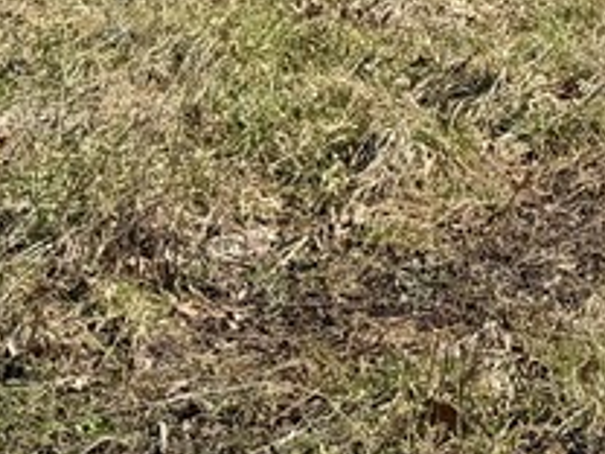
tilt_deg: +9.2
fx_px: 2062
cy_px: -521
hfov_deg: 16.0
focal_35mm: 118
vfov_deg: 11.1
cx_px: 721
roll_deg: -3.3
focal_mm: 6.76
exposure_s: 1/3425
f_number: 1.78
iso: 80
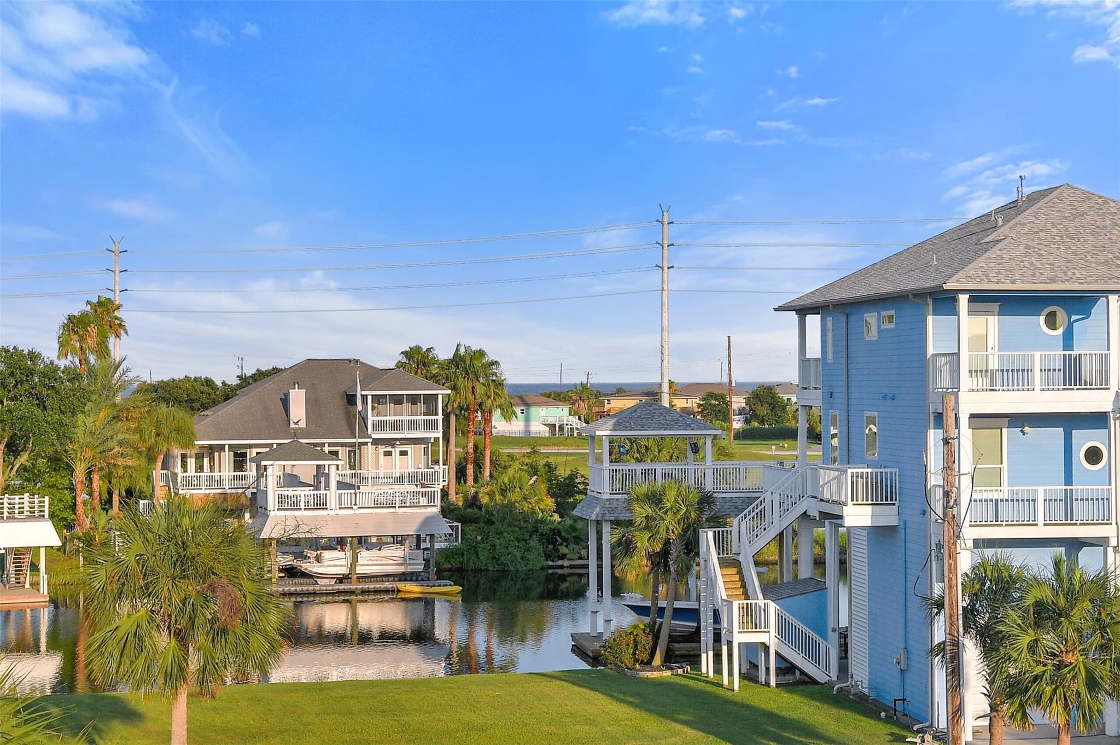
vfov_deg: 36.8
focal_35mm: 36
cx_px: 560
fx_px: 1119
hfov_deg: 53.2
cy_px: 372
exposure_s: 1/400
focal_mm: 24
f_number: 8
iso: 64
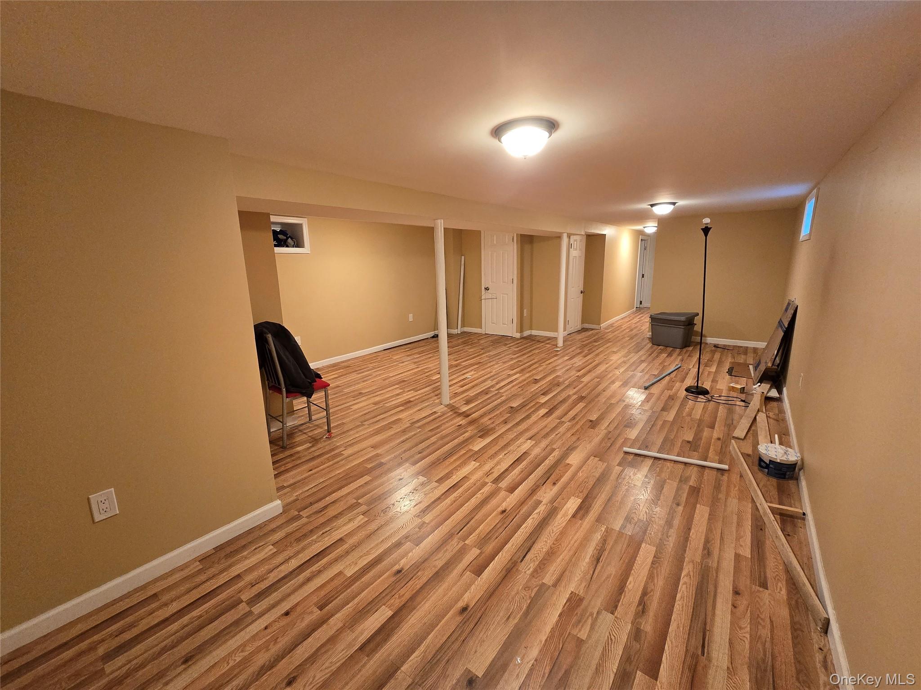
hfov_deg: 106.2
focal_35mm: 13
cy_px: 345
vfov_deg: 89.9
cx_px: 460
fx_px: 346
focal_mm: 2.2
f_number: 2.2
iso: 500
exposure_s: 1/60
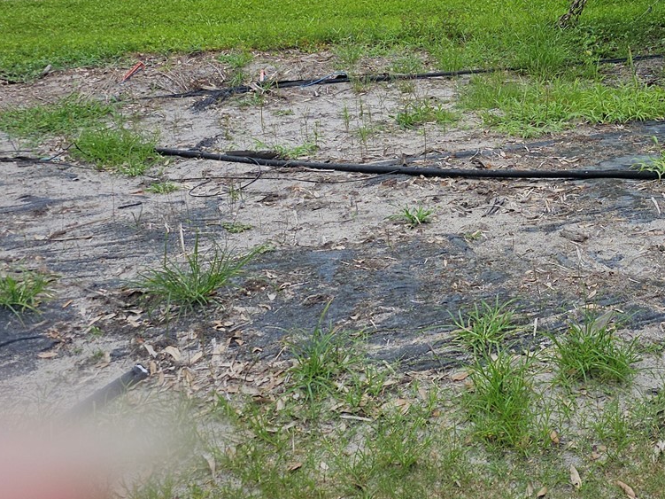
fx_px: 941
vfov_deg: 29.0
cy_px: 94
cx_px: 547
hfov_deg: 37.3
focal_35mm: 49
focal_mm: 6.3
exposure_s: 1/455
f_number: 1.7
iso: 10
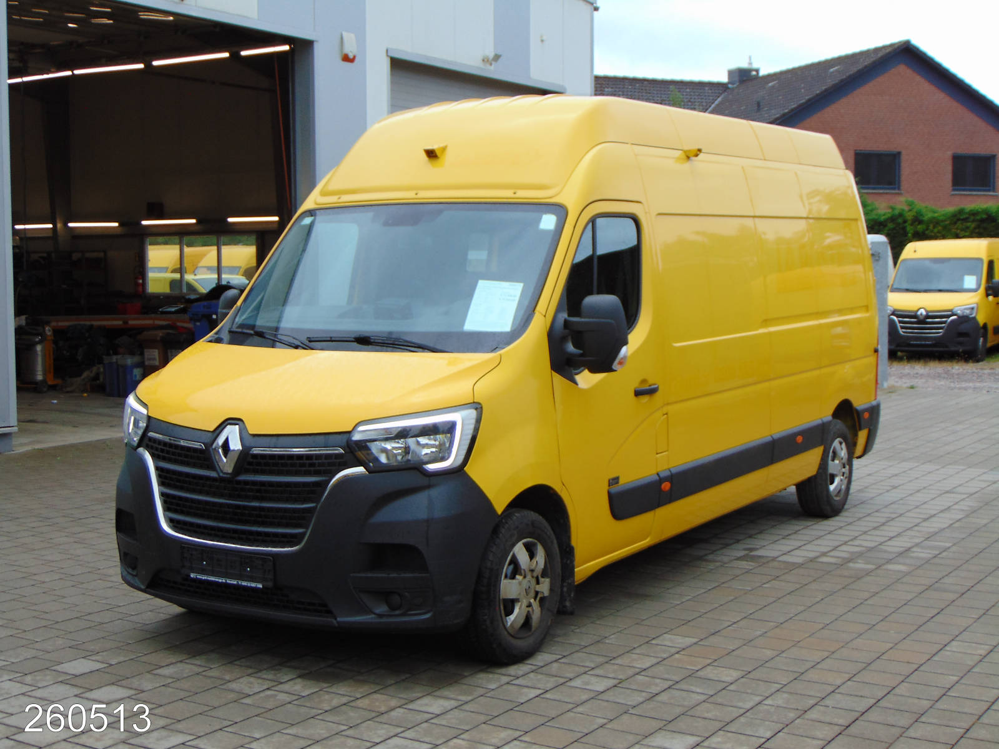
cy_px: 374
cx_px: 500
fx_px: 1443
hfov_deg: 38.2
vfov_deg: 29.1
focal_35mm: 50
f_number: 3.5
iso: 80
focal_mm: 9
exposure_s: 1/160
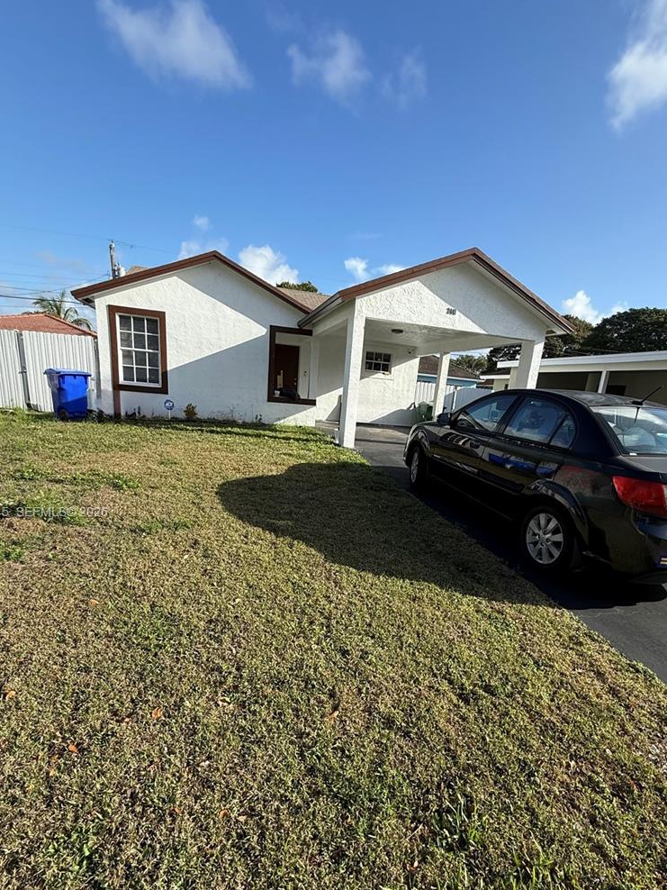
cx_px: 347
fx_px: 437
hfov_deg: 74.7
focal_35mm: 17
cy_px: 513
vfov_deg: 90.3
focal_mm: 2.22
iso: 50
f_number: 2.2
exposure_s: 1/1050
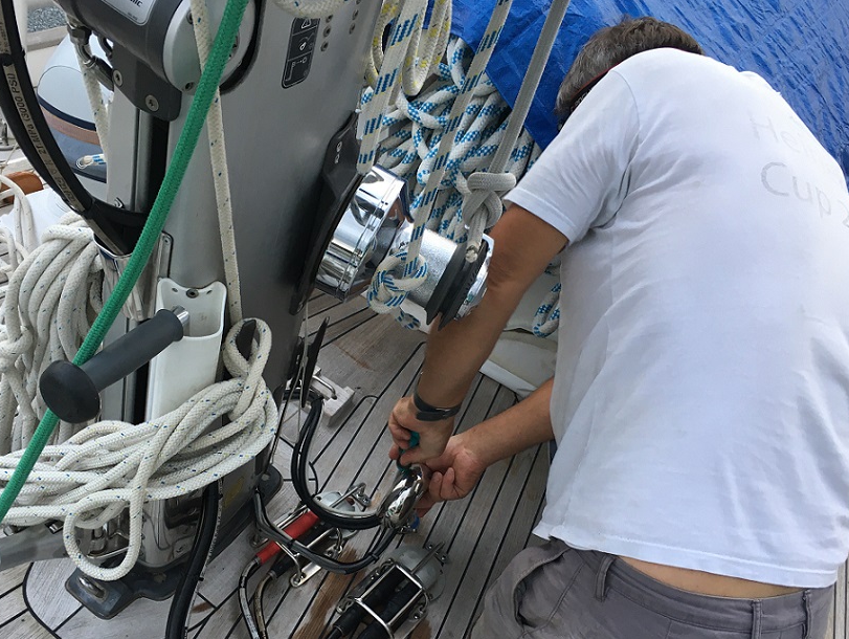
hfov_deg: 49.9
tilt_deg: -43.4
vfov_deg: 38.6
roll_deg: -20.4
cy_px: 372
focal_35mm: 37
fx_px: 908
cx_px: 361
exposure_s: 1/40
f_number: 2.2
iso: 25
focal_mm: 4.15
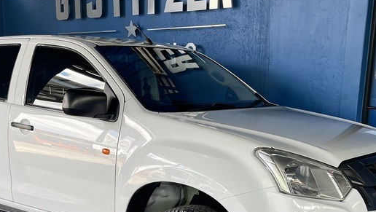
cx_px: 152
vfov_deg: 21.5
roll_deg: -0.4
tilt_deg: -14.3
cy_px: 211
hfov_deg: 38.3
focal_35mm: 54
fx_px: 539
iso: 50
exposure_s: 1/121
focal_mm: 5.1
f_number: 1.6
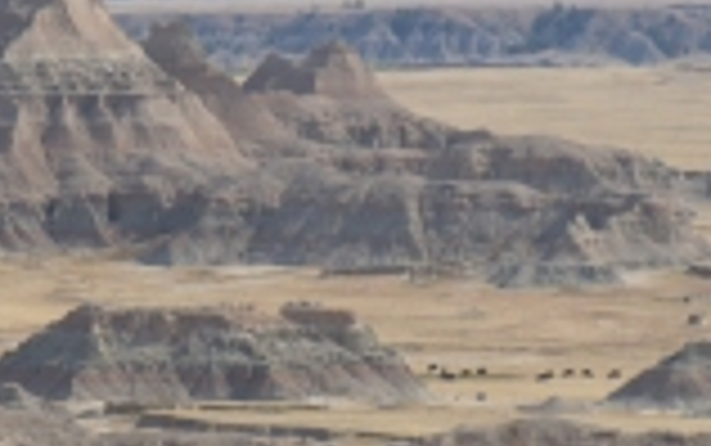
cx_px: 99
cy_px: 106
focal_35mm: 694
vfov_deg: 1.9
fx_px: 13457
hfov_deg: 3.0
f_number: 5.6
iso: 100
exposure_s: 1/640
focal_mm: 180
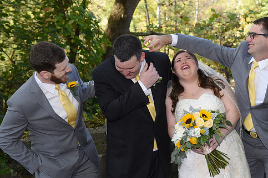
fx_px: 581
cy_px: 96
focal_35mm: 78
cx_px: 159
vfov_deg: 17.5
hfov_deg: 25.9
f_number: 5.6
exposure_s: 1/200
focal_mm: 65
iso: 640
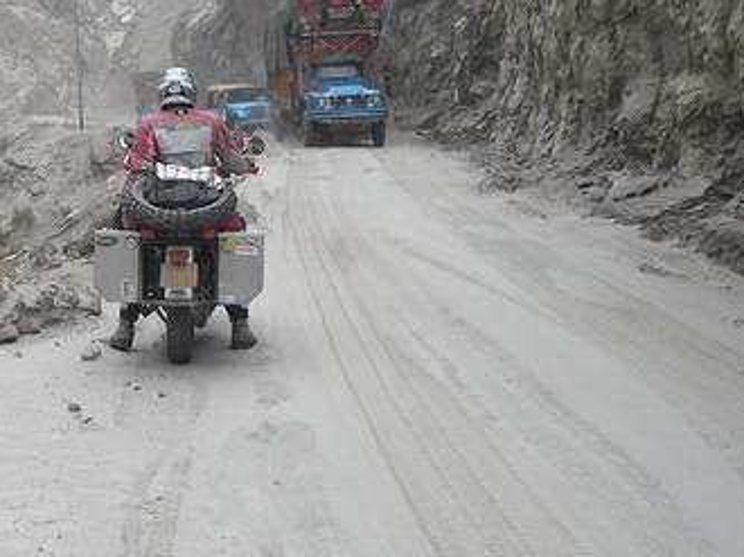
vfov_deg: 22.2
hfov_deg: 28.3
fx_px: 1418
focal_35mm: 66
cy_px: 214
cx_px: 70
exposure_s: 1/800
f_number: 3
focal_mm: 5.4
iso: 100
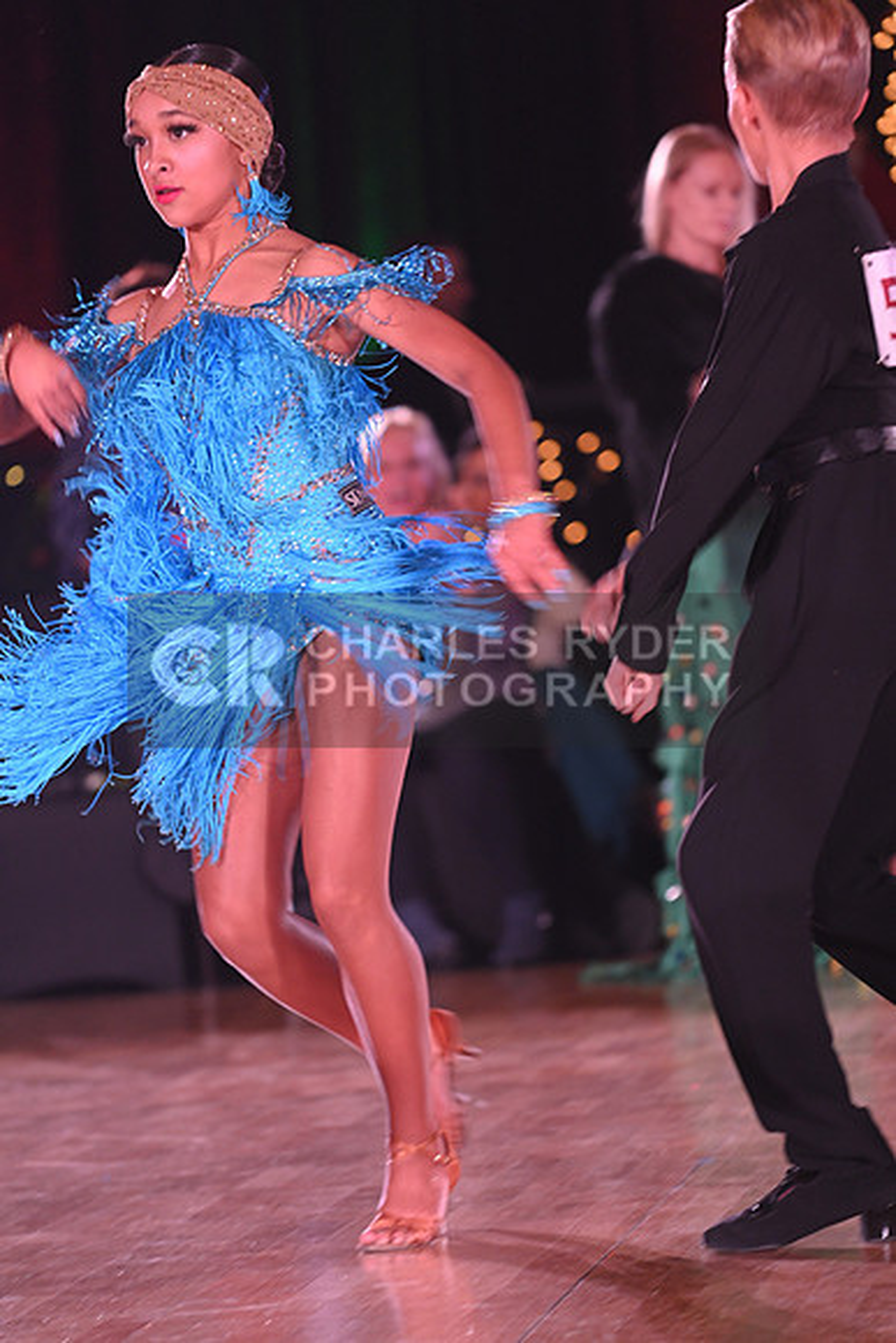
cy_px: 672
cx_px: 448
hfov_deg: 7.6
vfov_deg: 11.4
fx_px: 6715
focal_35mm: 180
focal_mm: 180
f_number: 4
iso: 2000
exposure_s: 1/200
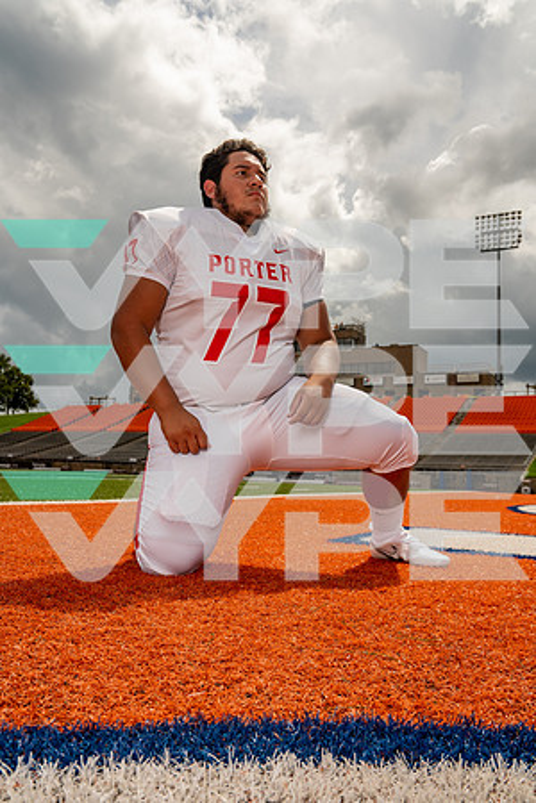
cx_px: 268
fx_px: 648
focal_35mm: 29
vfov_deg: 63.7
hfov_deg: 45.0
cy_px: 402
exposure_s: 1/320
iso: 100
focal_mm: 29
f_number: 8
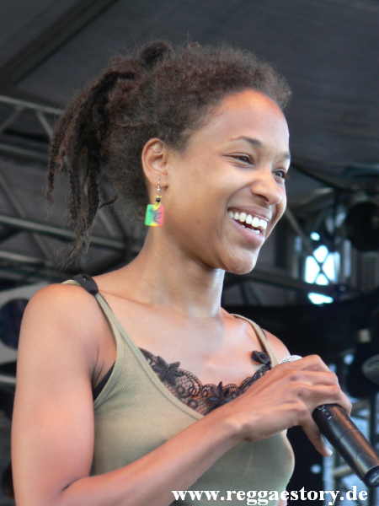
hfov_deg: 6.5
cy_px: 253
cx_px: 190
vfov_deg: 8.6
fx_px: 3358
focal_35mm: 230
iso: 100
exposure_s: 1/30
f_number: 3.3
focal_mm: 39.5
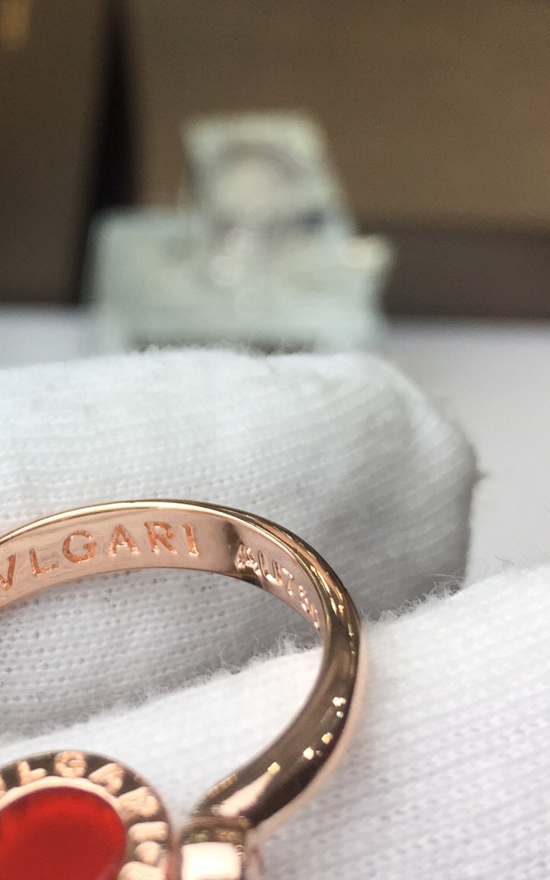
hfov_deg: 29.8
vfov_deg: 47.2
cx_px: 110
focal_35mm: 42
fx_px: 1008
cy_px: 432
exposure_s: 1/100
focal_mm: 4.15
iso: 32
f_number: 2.2
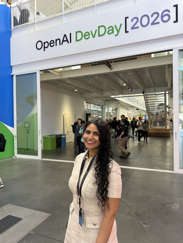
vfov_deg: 71.6
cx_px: 92
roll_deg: +1.2
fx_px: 169
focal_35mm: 24
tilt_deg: +0.4
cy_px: 122
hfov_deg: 56.8
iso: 125
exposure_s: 1/120
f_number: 1.78
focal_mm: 6.76
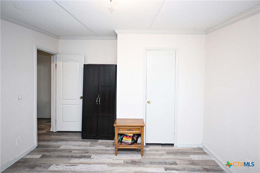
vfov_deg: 67.3
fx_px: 130
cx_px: 130
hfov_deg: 90.0
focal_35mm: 18
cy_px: 86
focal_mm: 12
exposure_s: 1/20
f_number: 3.5
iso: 500
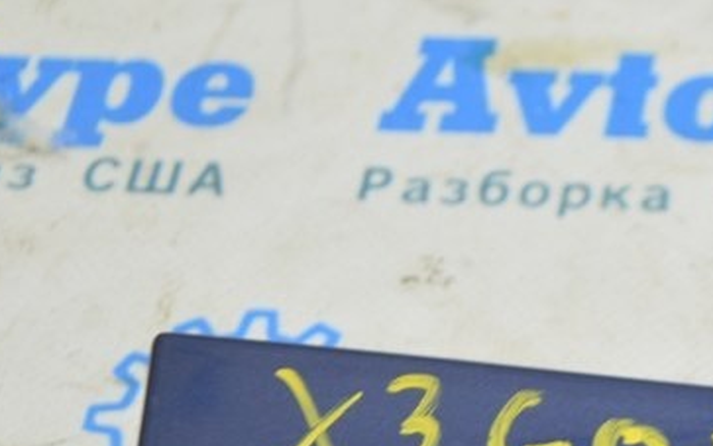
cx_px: 790
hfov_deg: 10.5
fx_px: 3848
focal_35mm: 198
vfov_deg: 6.6
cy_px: 602
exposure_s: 1/20
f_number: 5.6
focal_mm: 46
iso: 400
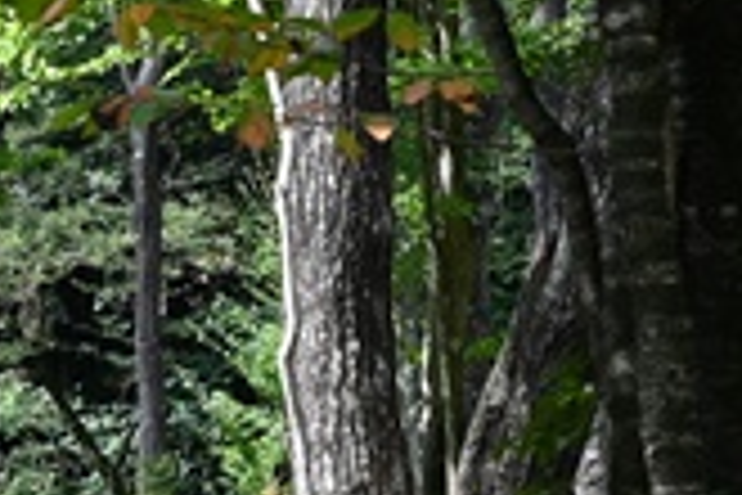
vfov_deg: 3.3
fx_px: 8491
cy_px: 342
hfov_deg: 4.9
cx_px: 1758
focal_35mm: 412
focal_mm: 85
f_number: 6.3
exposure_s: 1/125
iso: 100
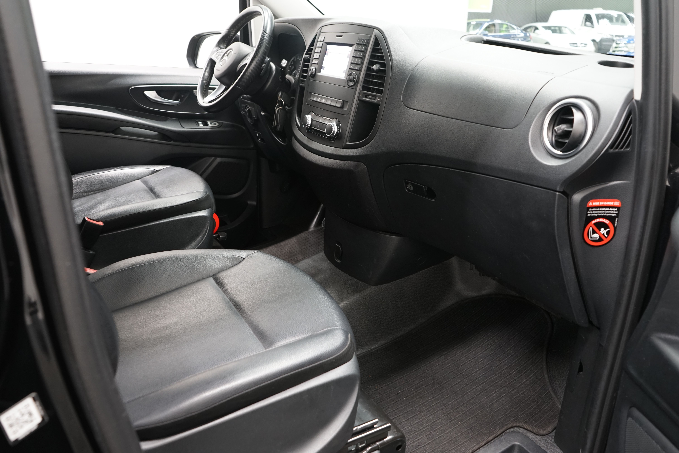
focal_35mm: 28
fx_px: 528
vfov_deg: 46.4
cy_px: 226
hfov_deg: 65.5
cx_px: 340
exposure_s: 1/3
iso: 800
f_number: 5.6
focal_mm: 28
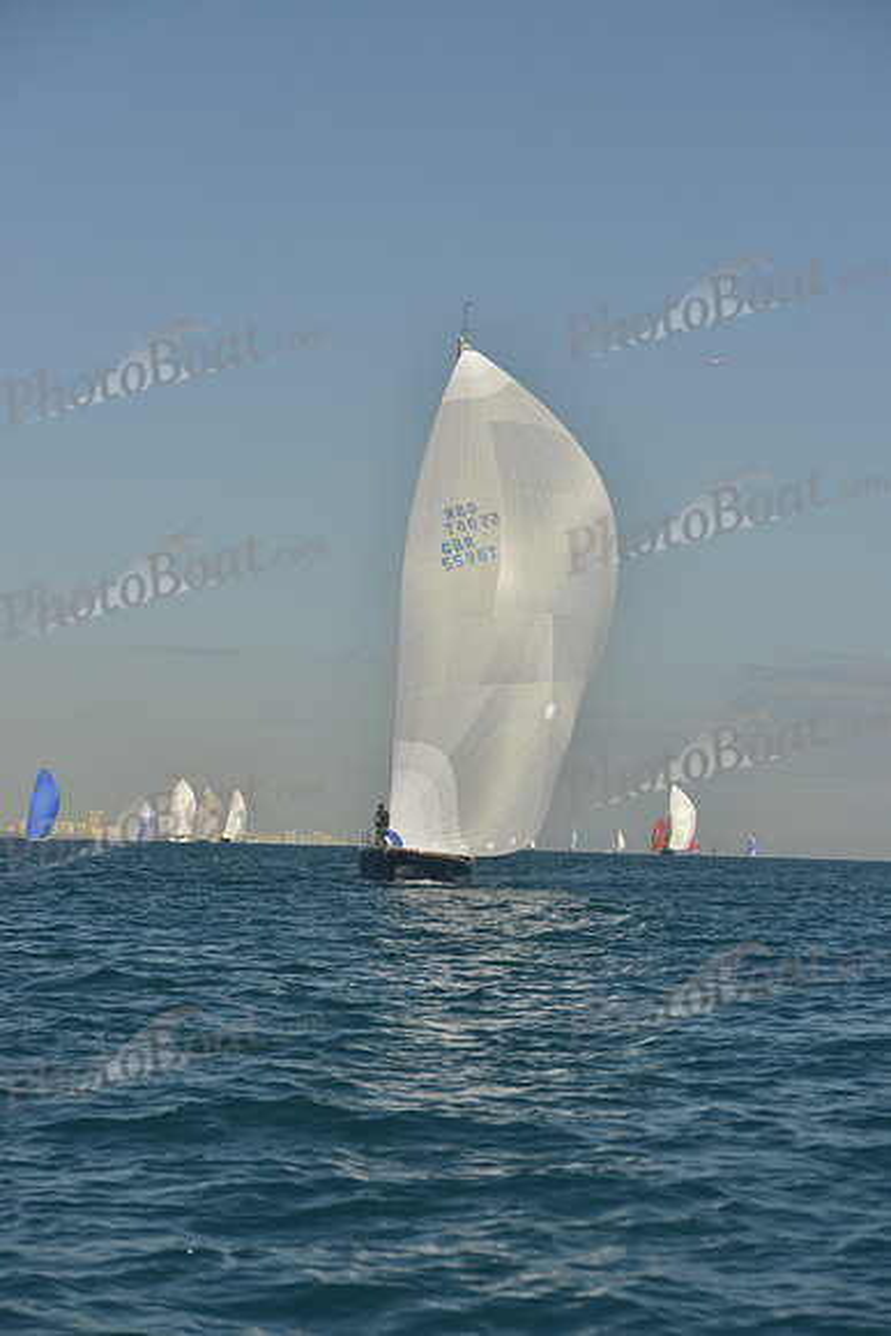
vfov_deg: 20.4
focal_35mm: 100
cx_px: 446
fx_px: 3710
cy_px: 668
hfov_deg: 13.7
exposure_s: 1/640
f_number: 7.1
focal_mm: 100
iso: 200
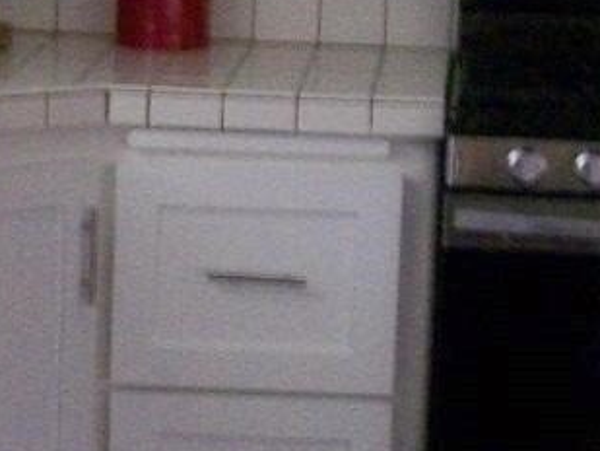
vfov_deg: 8.1
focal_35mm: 184
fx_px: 3191
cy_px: 192
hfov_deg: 10.7
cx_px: 159
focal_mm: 6.3
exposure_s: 1/8
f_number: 2.8
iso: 160
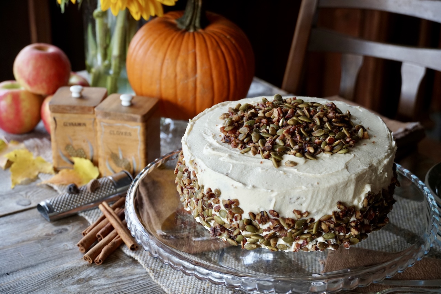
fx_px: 845
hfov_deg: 29.2
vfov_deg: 19.7
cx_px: 220
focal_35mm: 69
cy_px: 147
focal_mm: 46
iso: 800
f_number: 5
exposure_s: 1/160
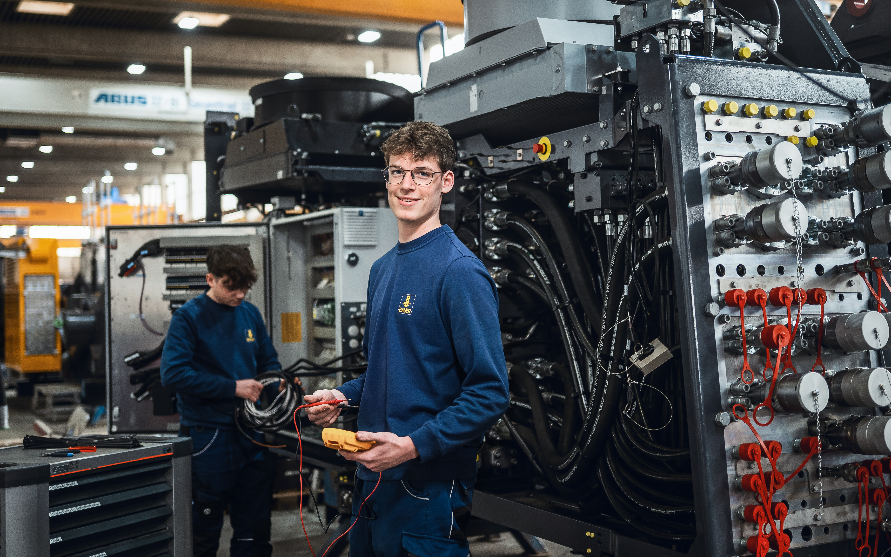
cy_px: 259
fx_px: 1093
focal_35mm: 45
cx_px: 421
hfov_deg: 44.3
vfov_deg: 28.6
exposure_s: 1/160
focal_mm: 40
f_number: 2
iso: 400
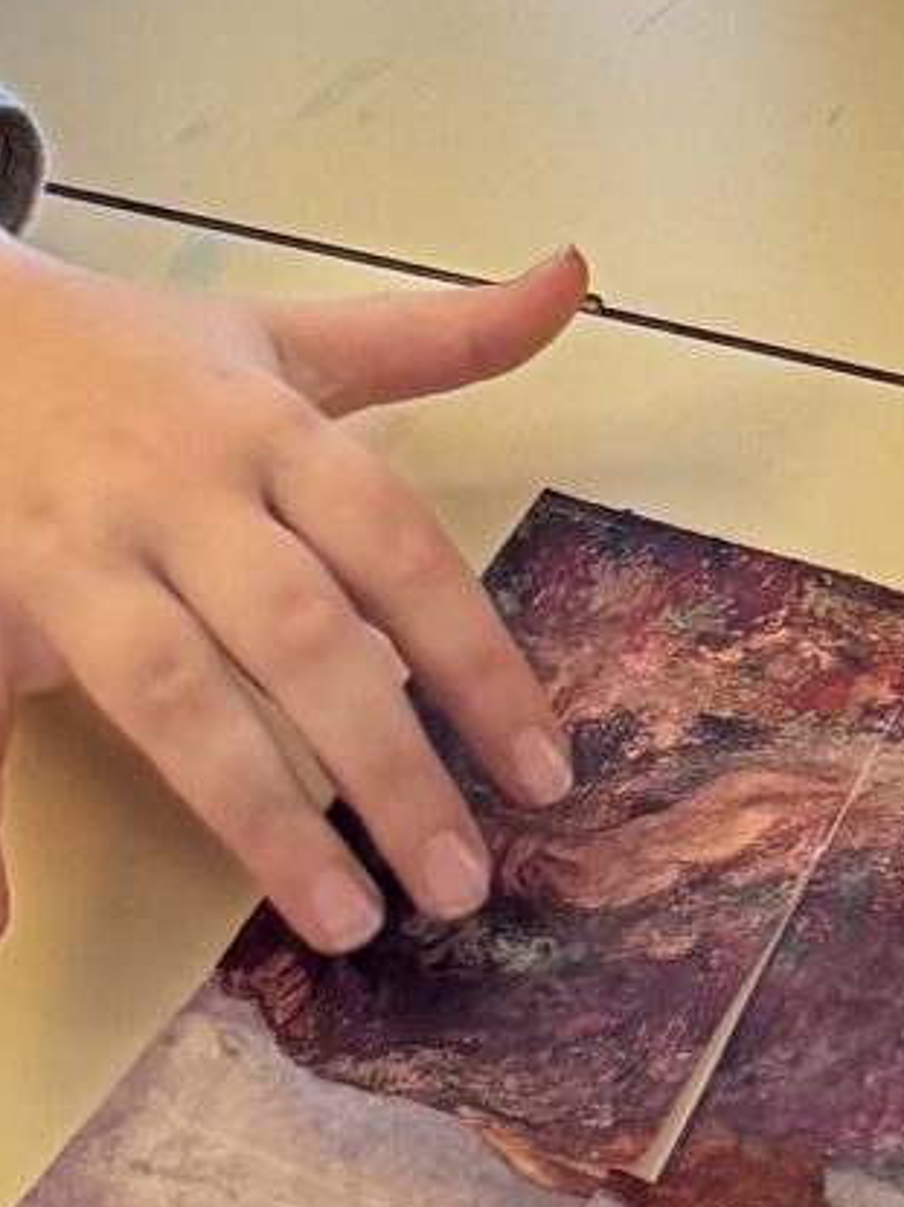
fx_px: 5156
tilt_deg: -27.3
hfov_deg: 9.9
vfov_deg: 12.7
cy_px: -593
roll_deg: +0.5
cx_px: 971
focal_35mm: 148
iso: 250
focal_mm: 6.76
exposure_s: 1/50
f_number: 1.78
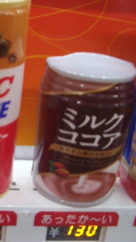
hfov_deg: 20.6
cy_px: 130
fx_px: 353
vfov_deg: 37.8
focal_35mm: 55
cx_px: -22
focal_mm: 5.8
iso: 200
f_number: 2.6
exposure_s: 1/13
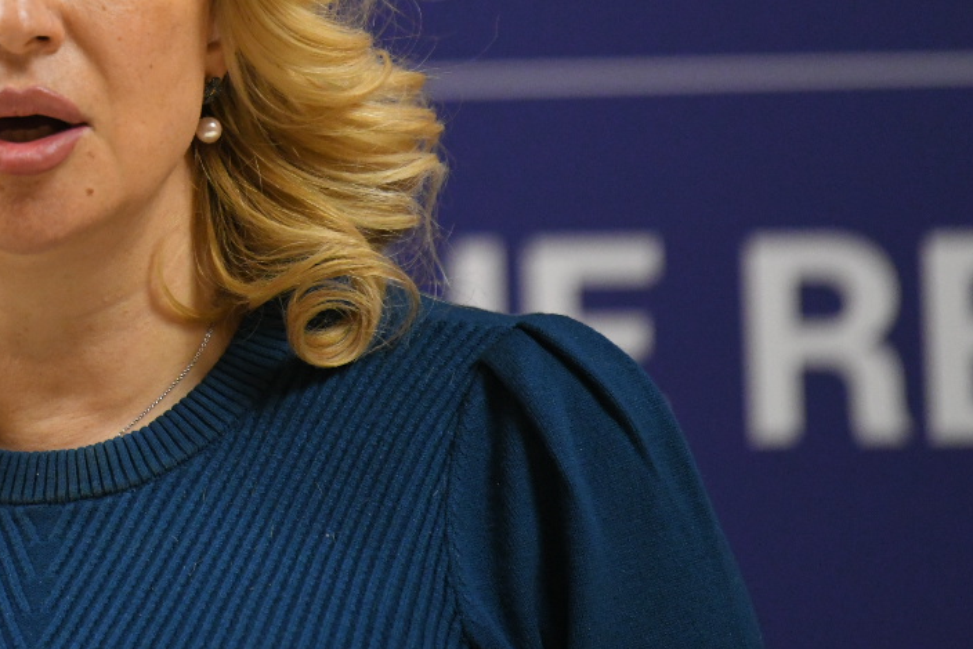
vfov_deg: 3.0
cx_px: -102
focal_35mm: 460
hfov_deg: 4.5
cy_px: -50
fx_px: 12437
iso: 3200
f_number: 2.8
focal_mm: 200
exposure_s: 1/160
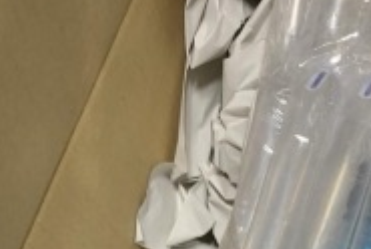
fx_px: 723
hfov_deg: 28.0
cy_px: 428
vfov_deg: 16.7
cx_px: 315
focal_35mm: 70
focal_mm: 4.25
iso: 160
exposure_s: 1/60
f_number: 1.8
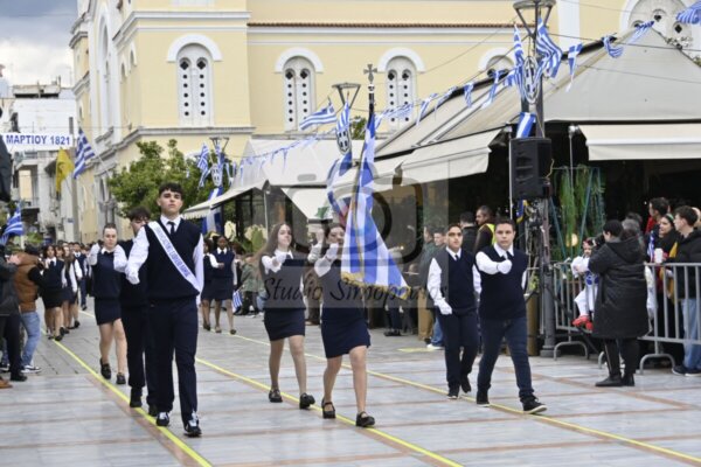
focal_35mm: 66
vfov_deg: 20.6
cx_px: 350
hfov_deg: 30.5
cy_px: 234
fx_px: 1285
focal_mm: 44
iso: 1000
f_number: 5.6
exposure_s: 1/3200
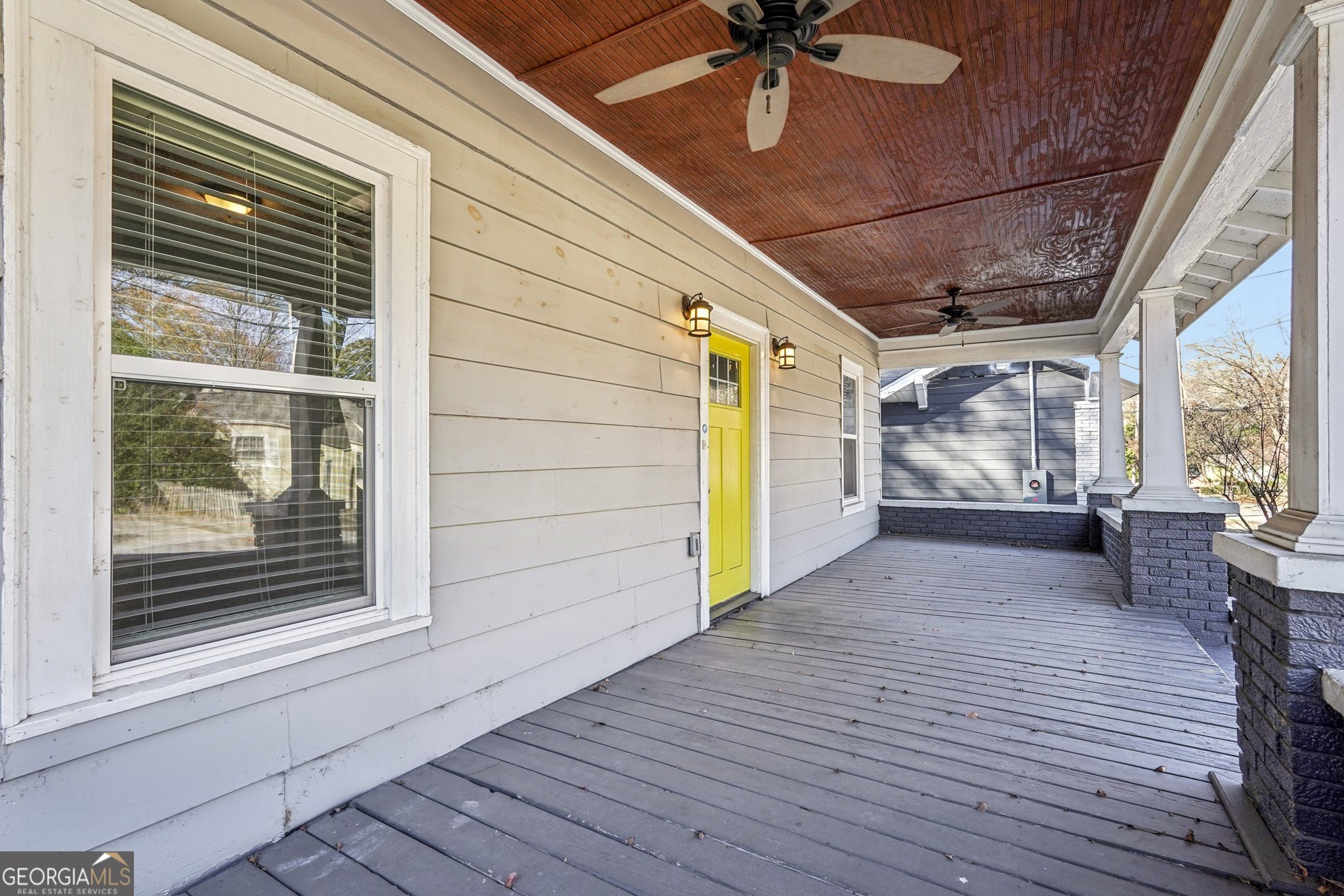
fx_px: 597
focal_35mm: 16
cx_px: 672
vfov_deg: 73.7
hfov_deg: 96.7
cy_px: 448
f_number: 8
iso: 800
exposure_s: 1/125
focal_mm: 16
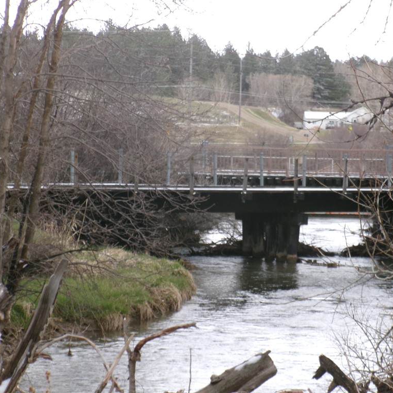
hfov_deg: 12.8
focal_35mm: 136
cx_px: 227
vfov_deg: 12.8
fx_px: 1747
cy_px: 196
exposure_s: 1/60
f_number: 6.2
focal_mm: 20.6
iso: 103
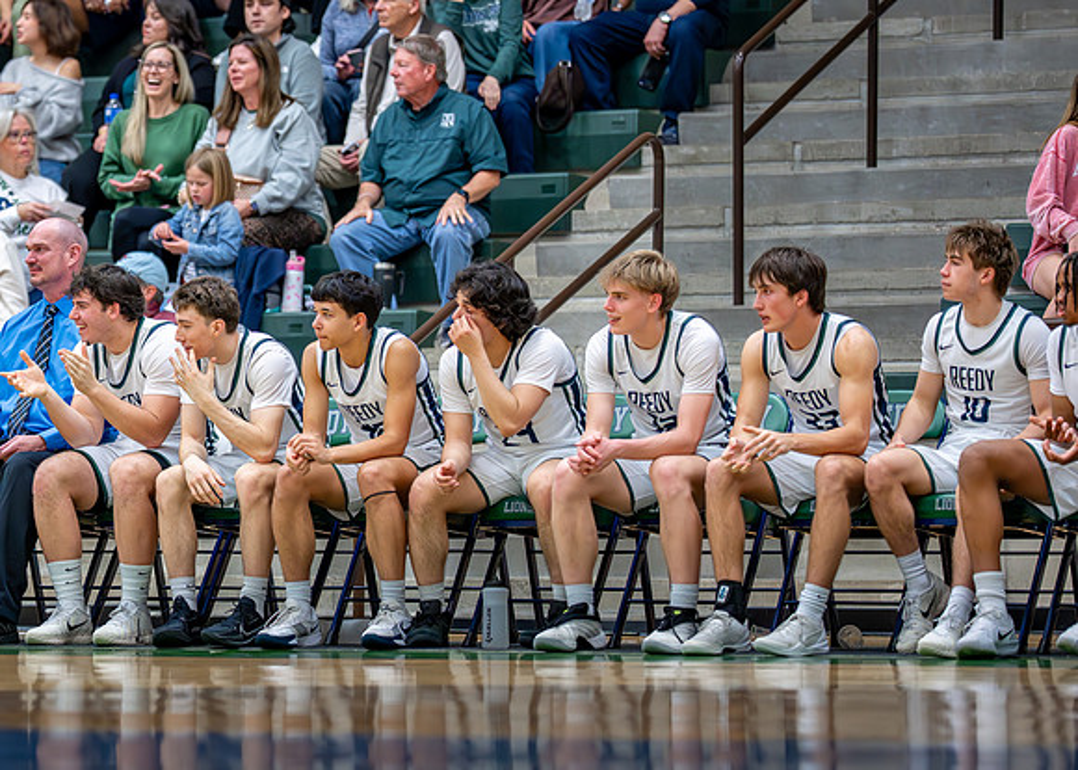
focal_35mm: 234
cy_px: 384
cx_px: 137
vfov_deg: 6.2
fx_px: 7157
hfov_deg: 8.6
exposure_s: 1/1000
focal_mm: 135
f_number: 1.8
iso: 2500
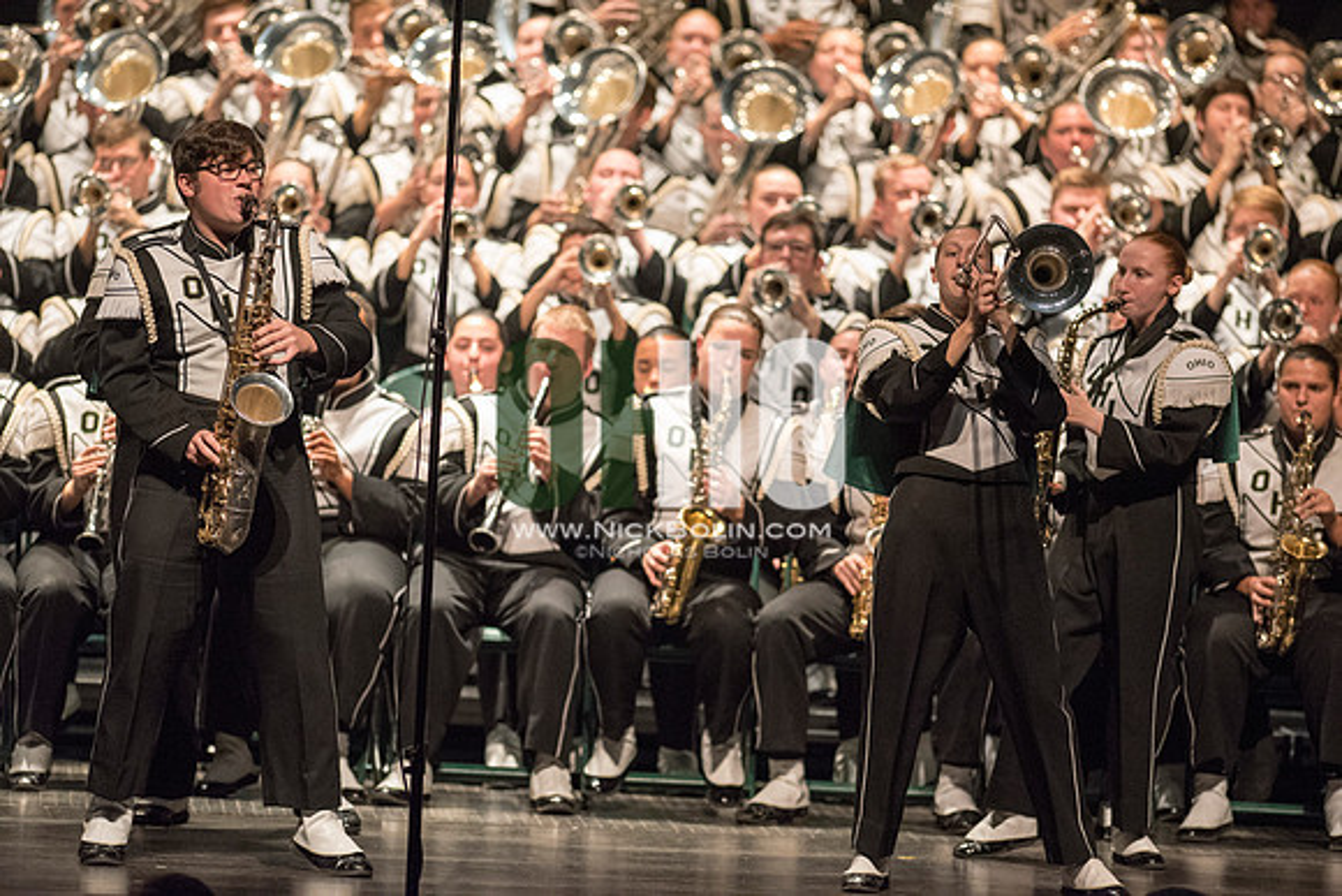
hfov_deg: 6.9
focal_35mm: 300
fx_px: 11185
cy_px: 448
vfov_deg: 4.6
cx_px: 671
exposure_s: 1/500
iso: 4000
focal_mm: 300
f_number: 2.8
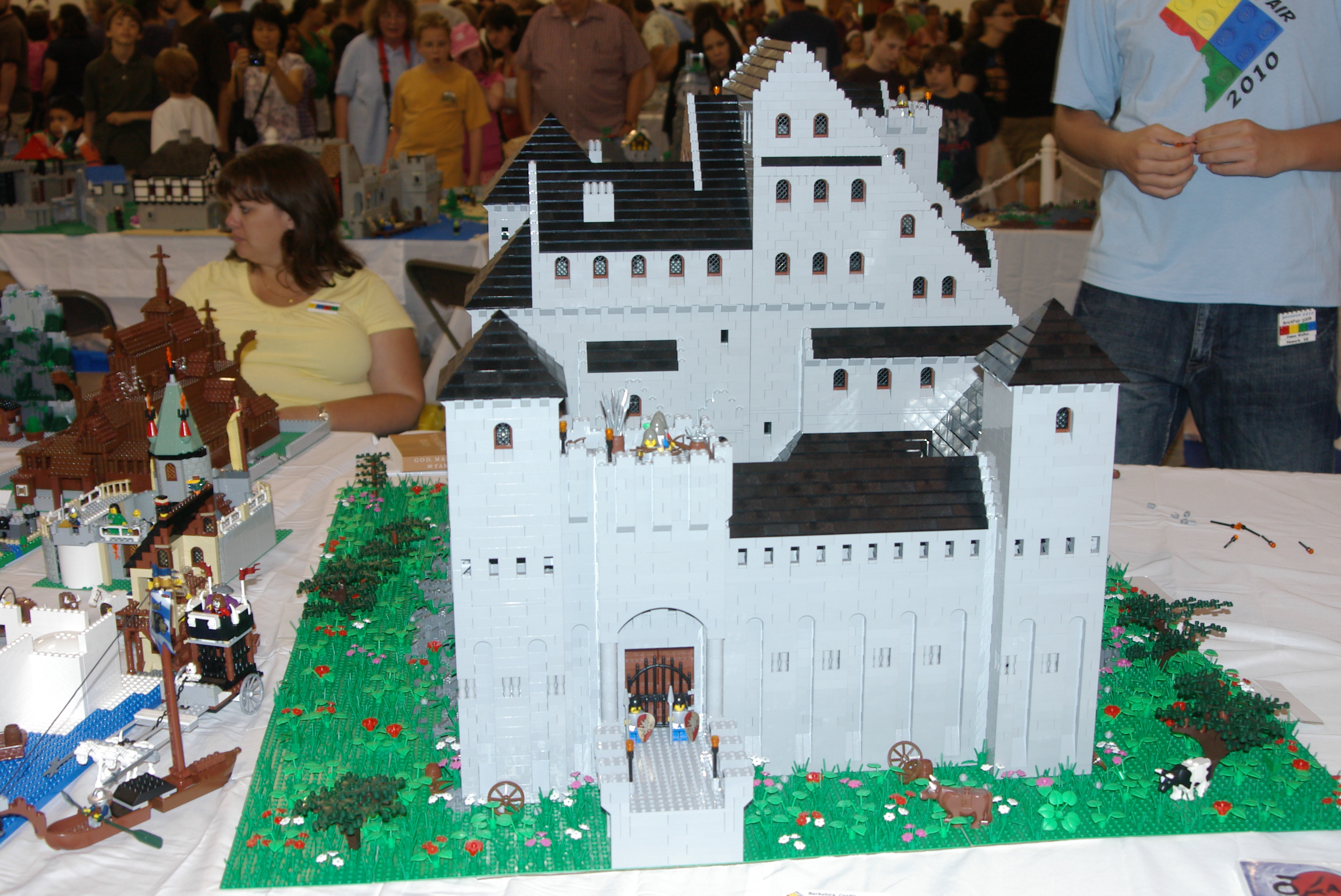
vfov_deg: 31.9
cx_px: 670
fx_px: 1565
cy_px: 448
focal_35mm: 42
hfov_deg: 46.4
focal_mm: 28
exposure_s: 1/45
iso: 400
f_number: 4.5
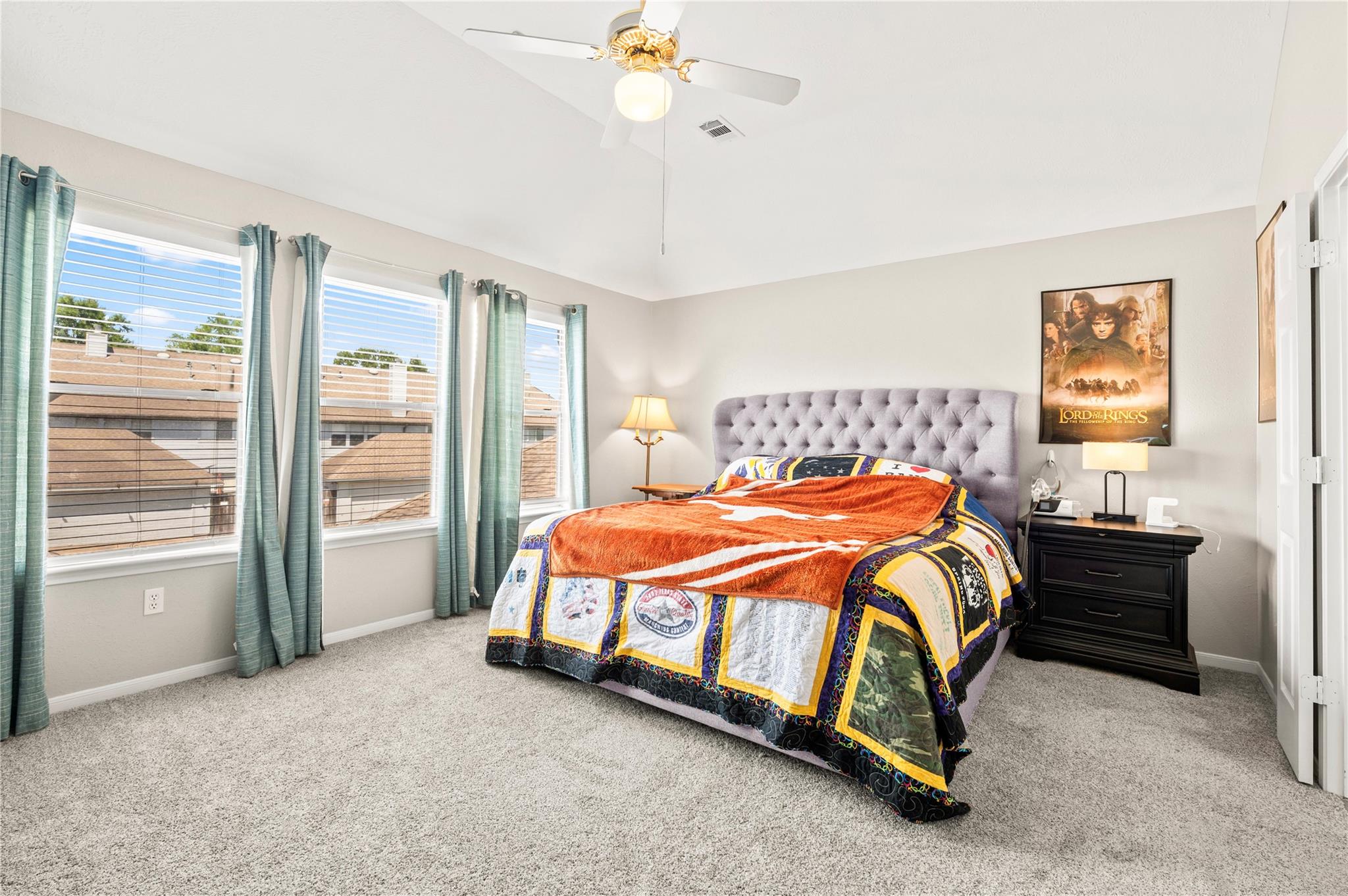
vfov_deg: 73.7
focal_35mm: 16
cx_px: 674
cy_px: 448
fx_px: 599
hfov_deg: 96.8
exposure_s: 1/8
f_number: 6.3
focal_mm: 16
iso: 125
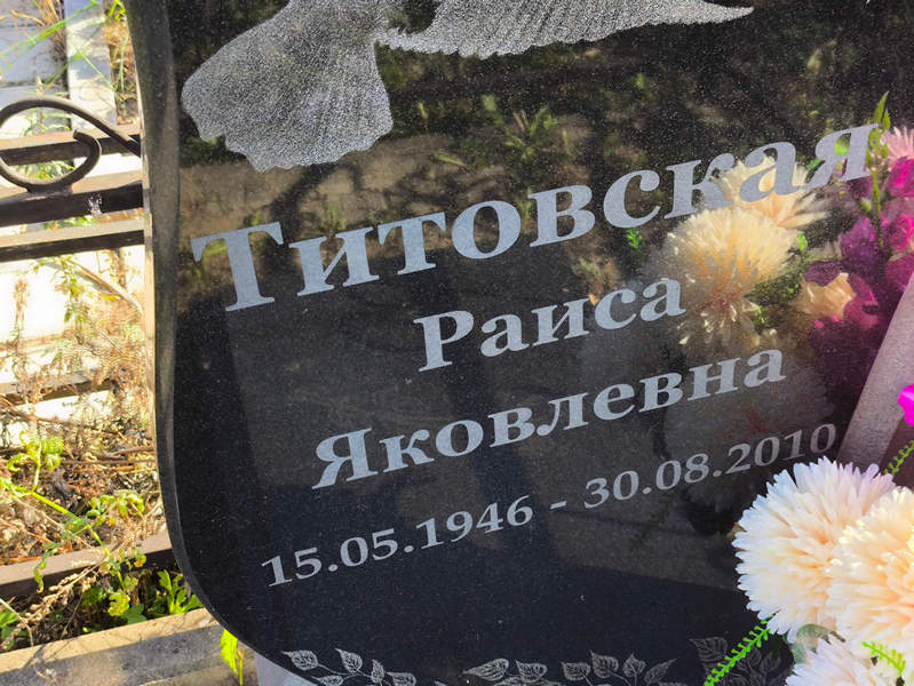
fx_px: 1321
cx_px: 457
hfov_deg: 38.2
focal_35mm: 50
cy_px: 343
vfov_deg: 29.1
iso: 50
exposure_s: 1/179
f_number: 1.7
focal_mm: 4.71
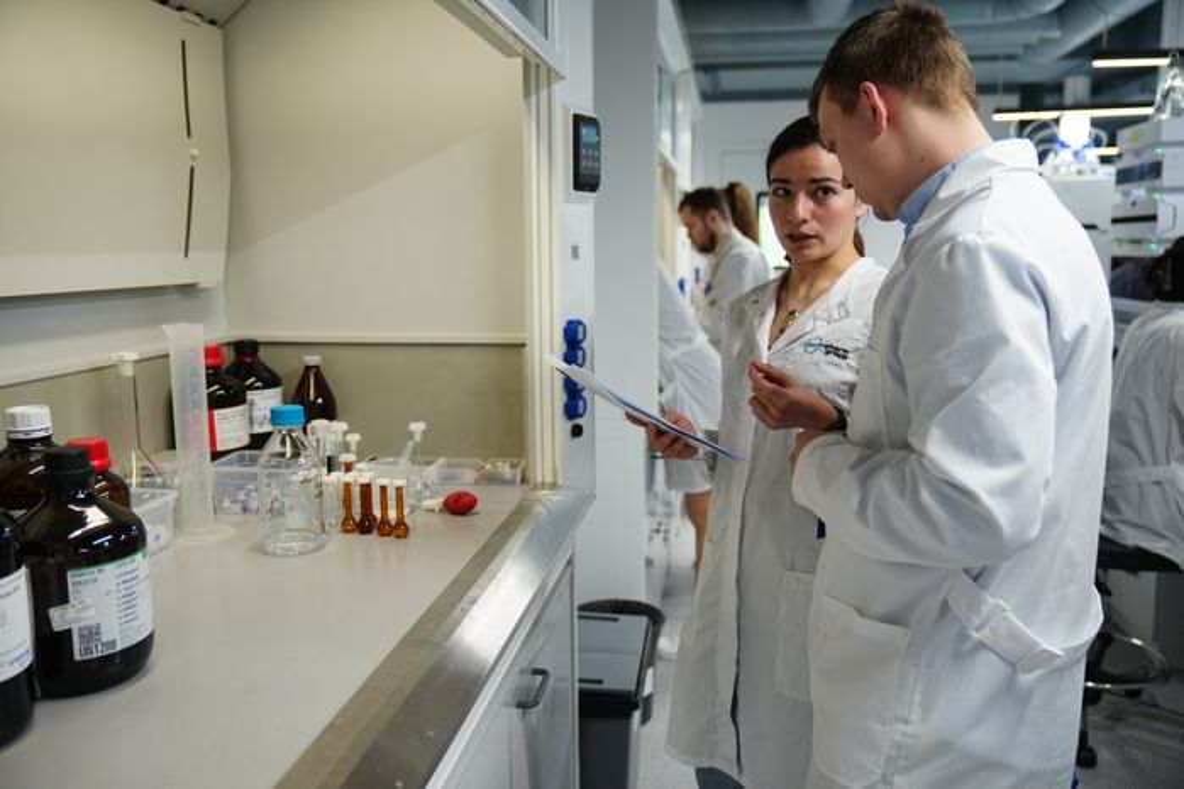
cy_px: 394
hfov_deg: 61.9
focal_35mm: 30
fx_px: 987
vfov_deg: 43.6
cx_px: 592
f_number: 2.8
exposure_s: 1/400
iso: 1250
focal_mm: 30
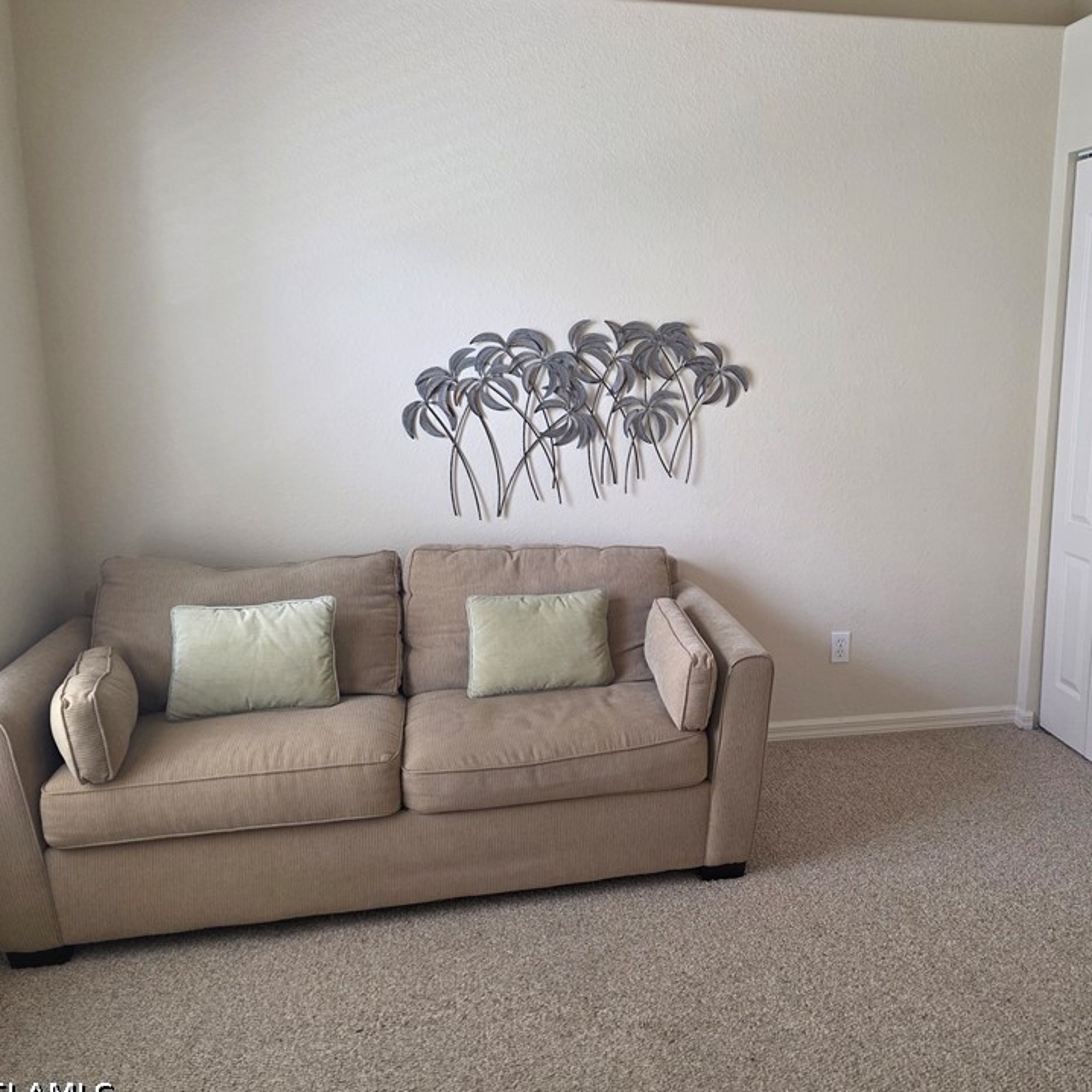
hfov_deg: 54.8
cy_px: 537
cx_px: 703
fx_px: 1035
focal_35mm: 29
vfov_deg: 55.6
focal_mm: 6.3
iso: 200
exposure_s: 1/120
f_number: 1.7
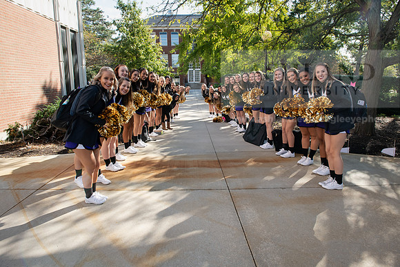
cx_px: 200
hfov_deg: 73.7
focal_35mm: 24
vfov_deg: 53.2
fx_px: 267
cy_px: 134
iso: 400
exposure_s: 1/320
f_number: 7.1
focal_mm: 24
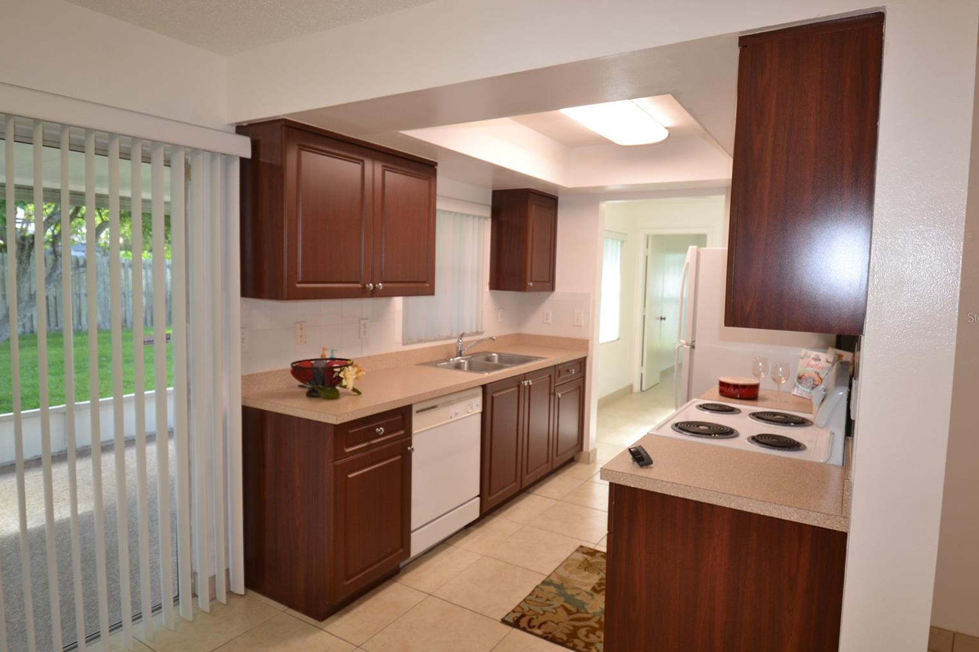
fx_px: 558
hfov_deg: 82.5
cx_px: 509
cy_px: 317
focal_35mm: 21
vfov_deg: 60.6
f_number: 4
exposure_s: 1/80
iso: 400
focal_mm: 13
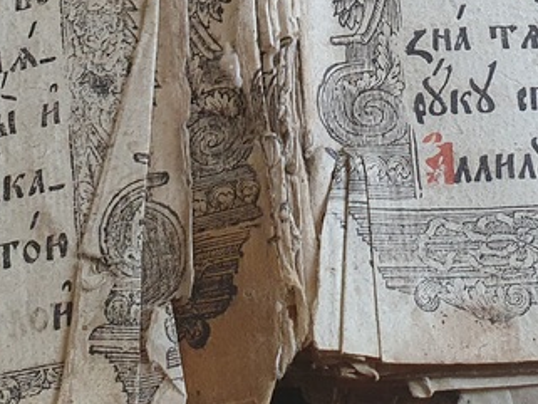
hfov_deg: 23.5
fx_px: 1290
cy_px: -102
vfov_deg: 16.9
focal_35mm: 83
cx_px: 297
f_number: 2.4
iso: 250
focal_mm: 4.32
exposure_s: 1/100
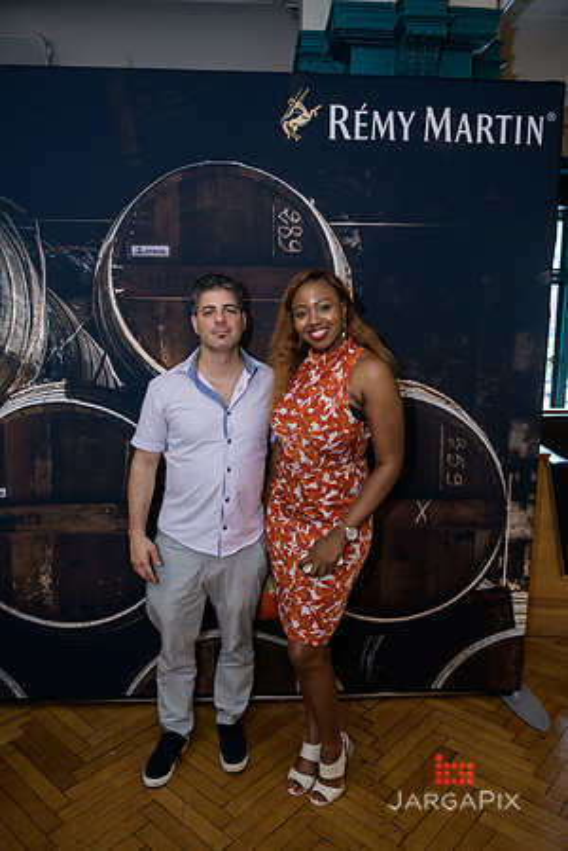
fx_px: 615
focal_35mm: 26
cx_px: 284
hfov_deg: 49.6
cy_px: 426
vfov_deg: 69.4
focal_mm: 26
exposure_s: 1/125
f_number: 3.2
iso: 1000
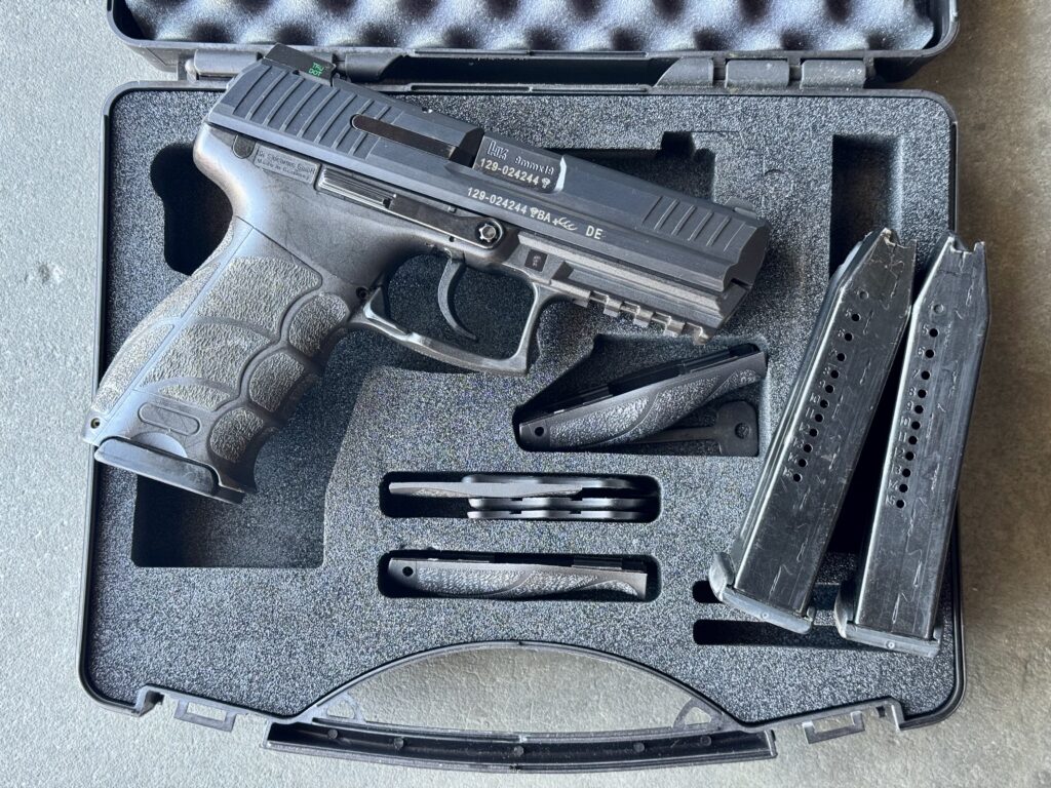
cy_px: 394
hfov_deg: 39.7
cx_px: 526
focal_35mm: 48
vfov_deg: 30.3
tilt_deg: -84.9
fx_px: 1457
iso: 125
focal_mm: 6.76
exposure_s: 1/60
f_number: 1.78
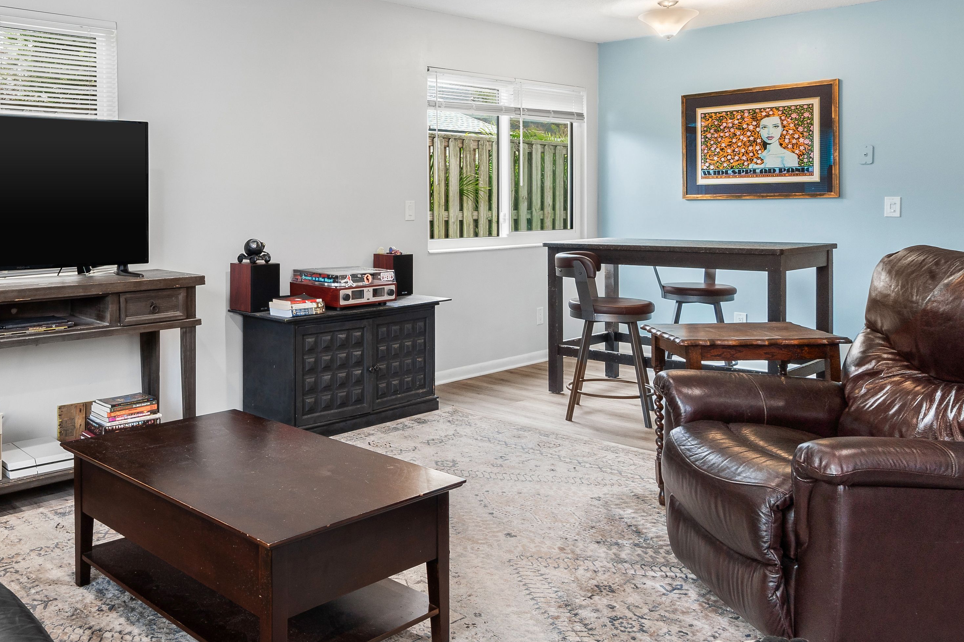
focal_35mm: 30
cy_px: 220
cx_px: 336
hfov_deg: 60.7
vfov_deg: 43.1
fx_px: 803
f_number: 8
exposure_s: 1
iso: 100
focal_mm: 10
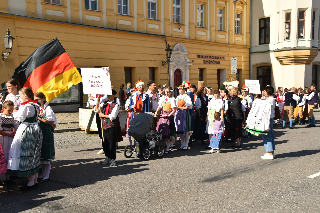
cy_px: 106
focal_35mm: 45
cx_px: 160
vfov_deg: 29.9
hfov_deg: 43.6
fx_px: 400
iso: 160
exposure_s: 1/400
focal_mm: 30
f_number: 11
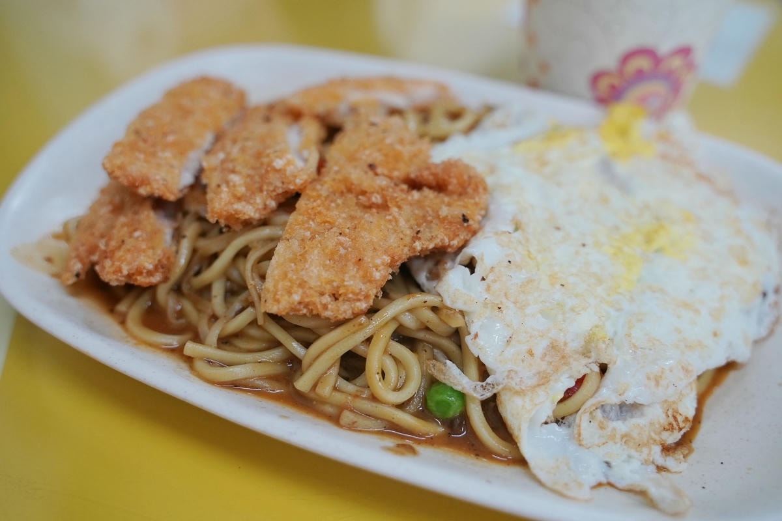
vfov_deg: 37.9
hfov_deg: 54.4
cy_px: 260
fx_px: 760
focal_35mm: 35
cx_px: 391
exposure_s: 1/60
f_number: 4
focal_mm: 35
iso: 1600
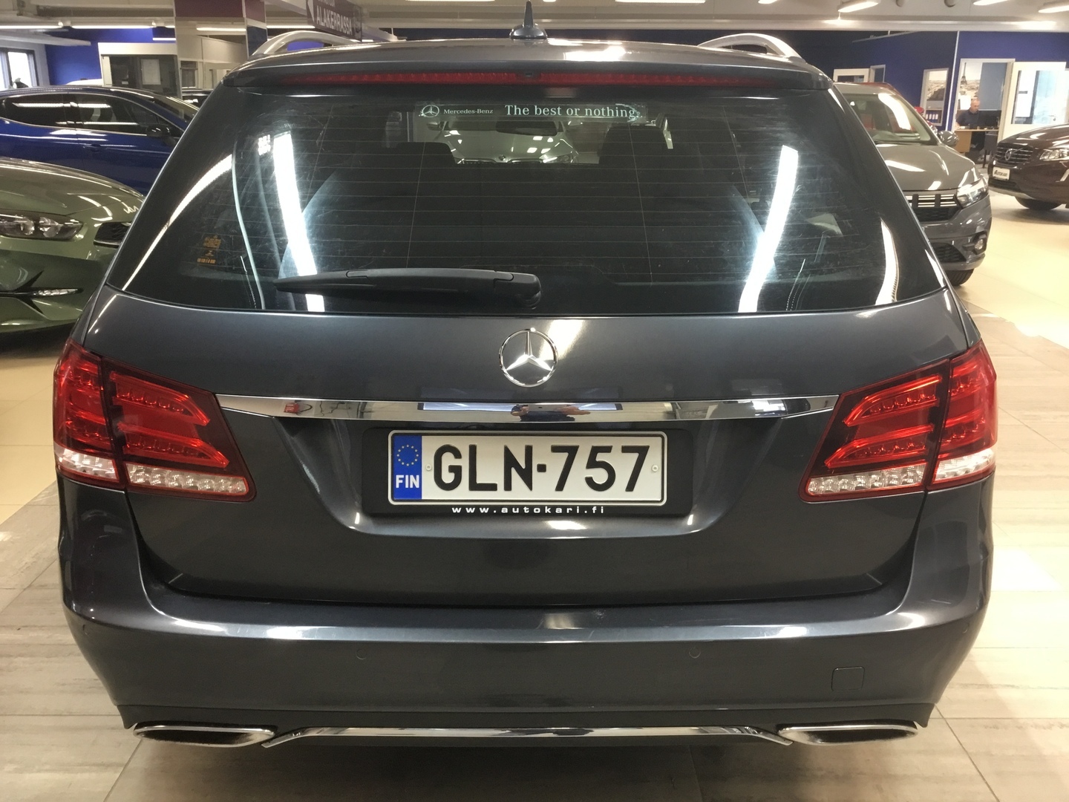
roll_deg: +0.8
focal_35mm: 31
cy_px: 401
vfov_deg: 45.4
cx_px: 534
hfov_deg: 58.4
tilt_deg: -17.7
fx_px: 957
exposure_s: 1/33
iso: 125
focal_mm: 3.3
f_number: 2.4
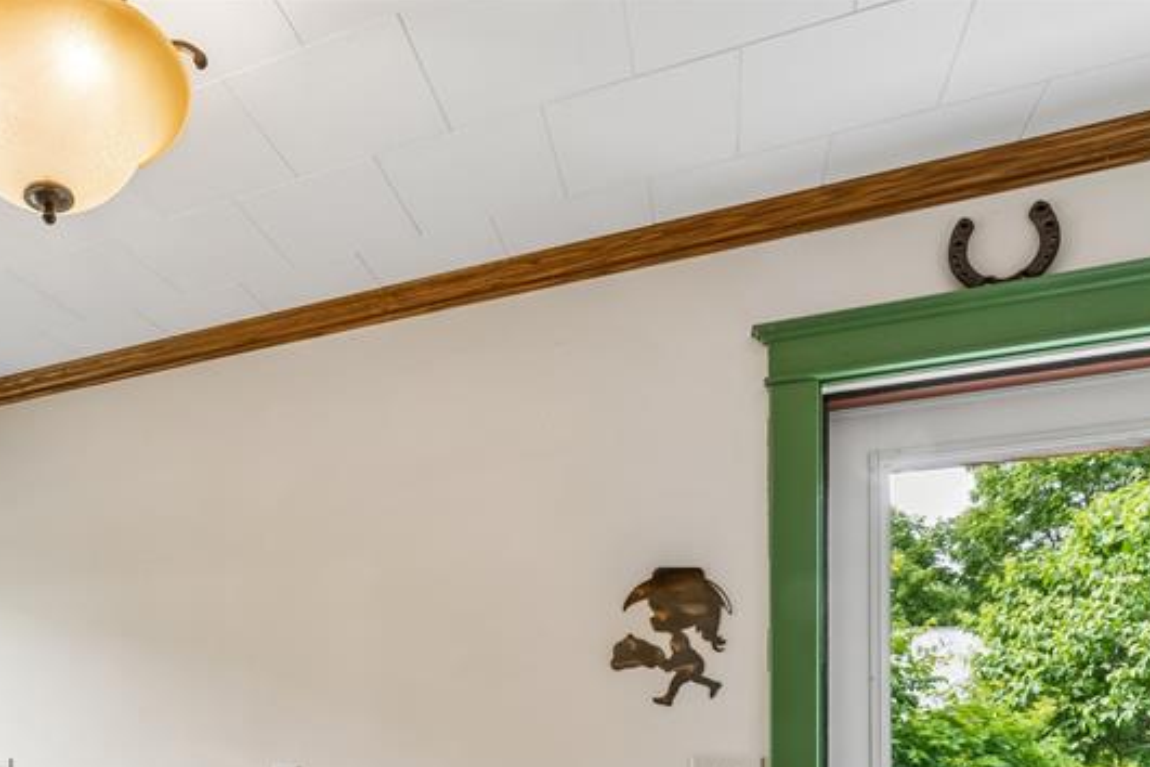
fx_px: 862
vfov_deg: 42.6
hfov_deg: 63.2
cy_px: 734
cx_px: 277
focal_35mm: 27
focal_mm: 14
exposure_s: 1/13
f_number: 13
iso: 400
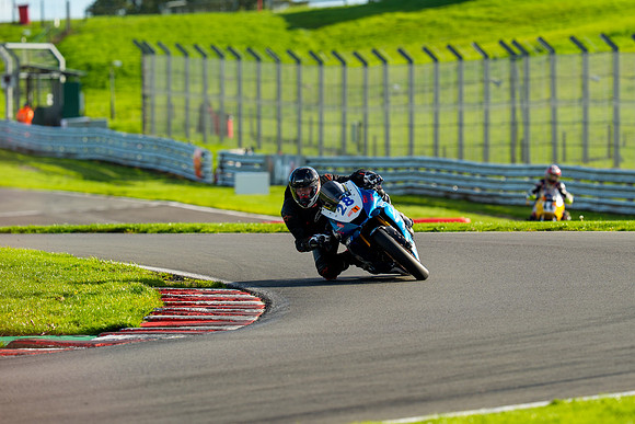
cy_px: 183
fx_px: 8024
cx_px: 361
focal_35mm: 455
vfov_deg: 3.0
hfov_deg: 4.5
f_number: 6.3
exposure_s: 1/400
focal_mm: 400
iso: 125
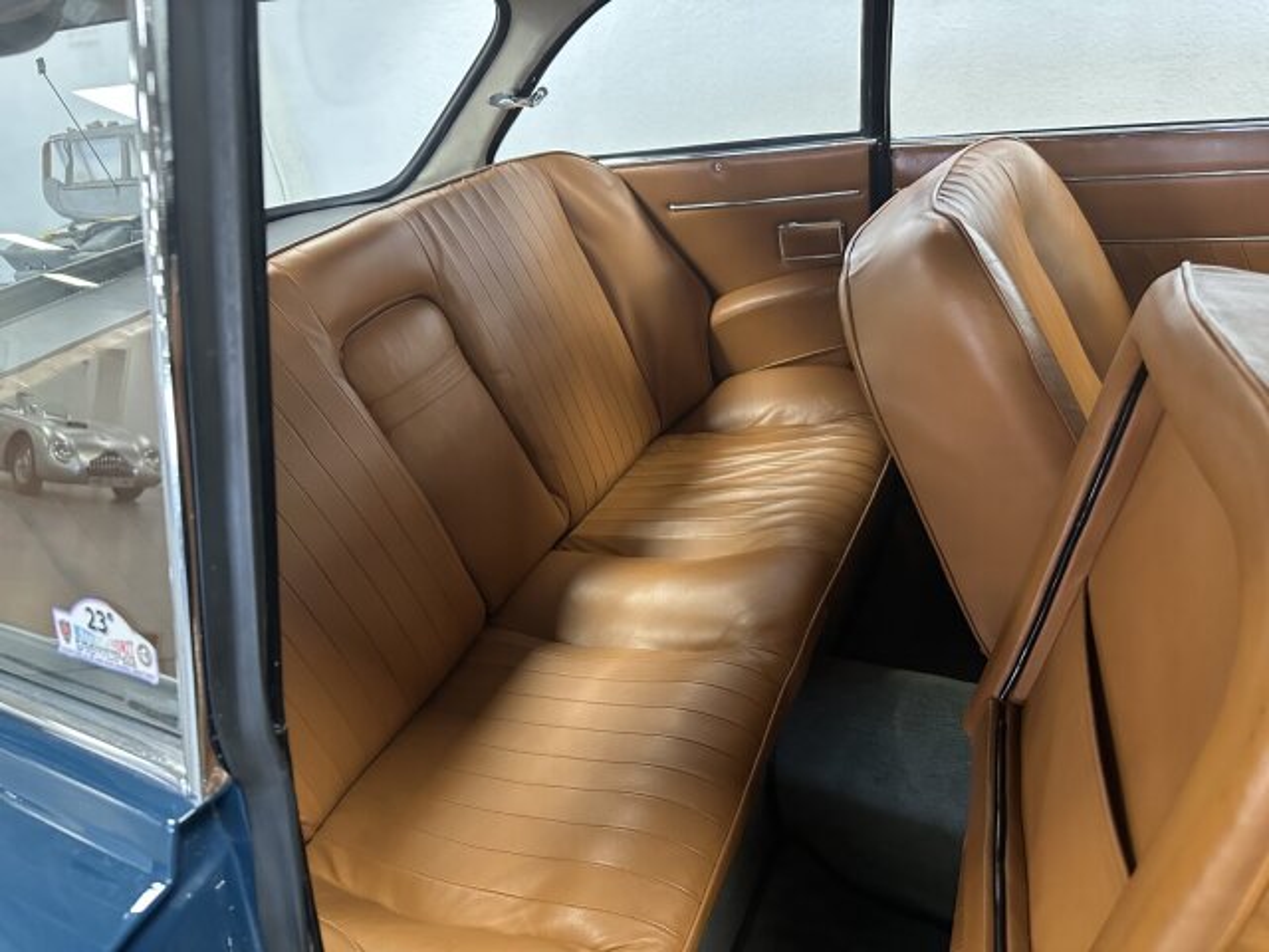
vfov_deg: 56.8
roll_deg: +8.2
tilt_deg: -29.7
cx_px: 634
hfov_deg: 71.6
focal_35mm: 24
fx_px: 880
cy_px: 476
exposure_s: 1/60
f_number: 1.78
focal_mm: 6.86
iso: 500
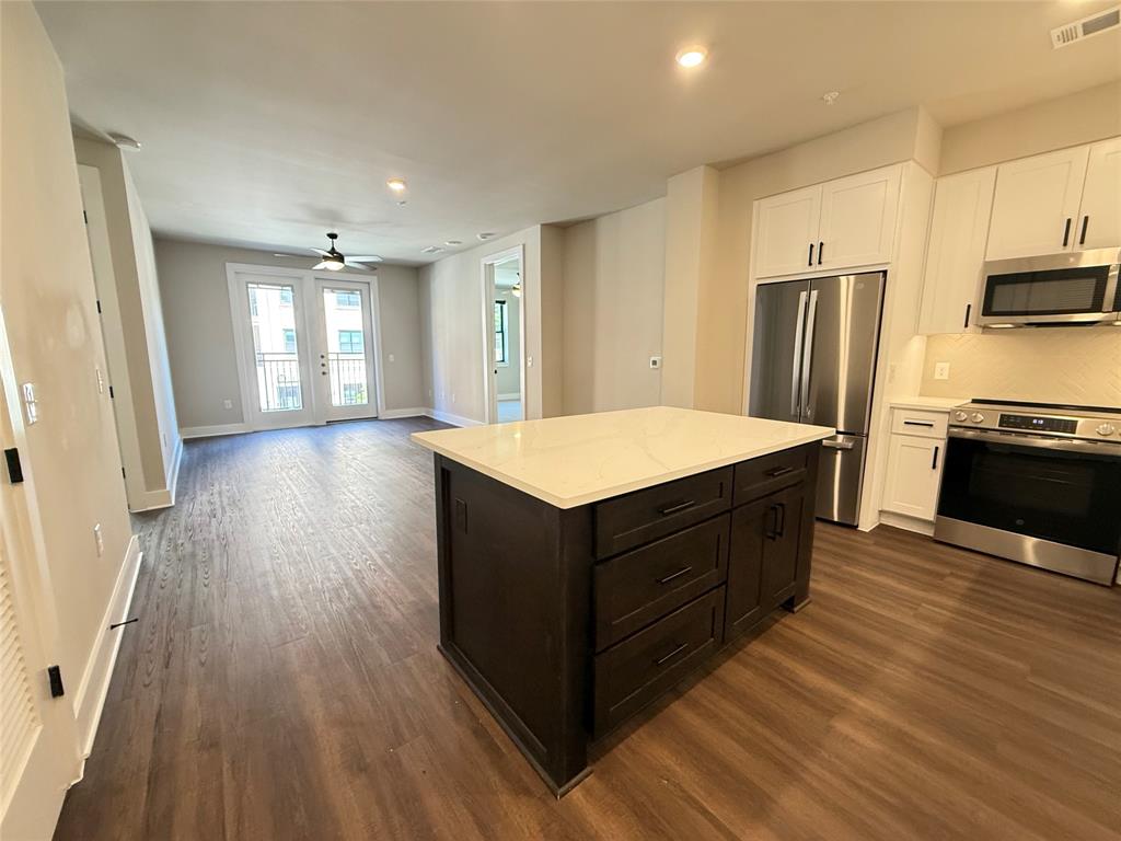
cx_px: 560
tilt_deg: -8.9
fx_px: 453
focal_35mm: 14
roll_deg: +0.2
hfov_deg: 102.1
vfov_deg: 85.7
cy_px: 420
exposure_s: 1/60
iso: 400
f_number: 2.2
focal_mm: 2.22
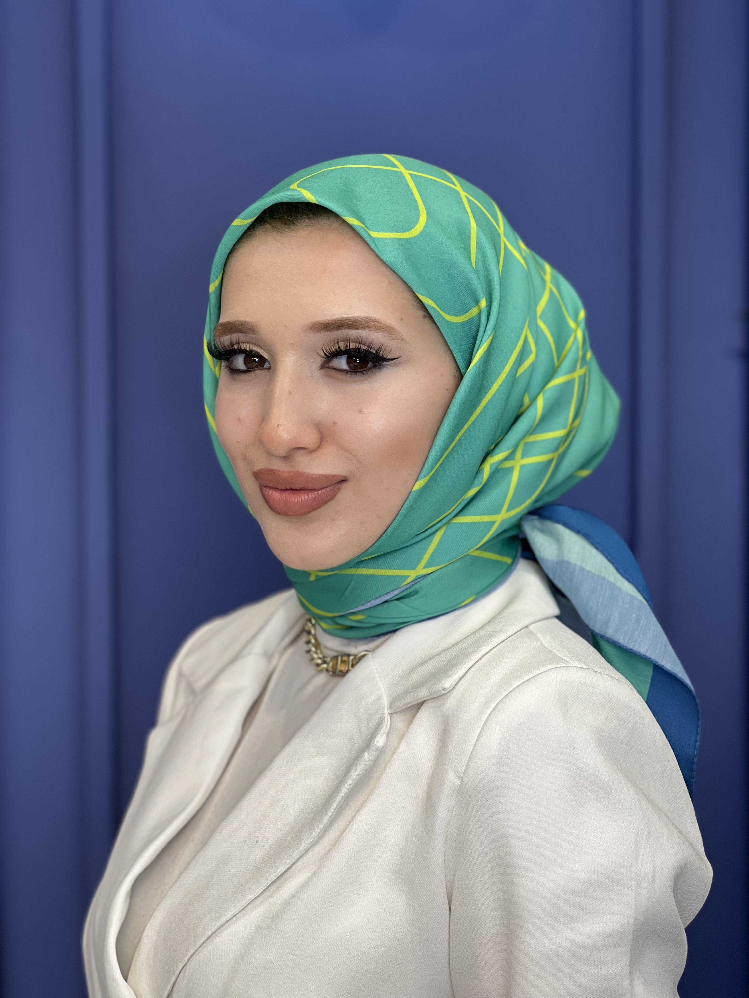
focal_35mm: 77
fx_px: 2221
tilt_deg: -3.8
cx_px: 374
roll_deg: +0.0
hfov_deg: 19.1
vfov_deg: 25.3
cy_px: 499
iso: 100
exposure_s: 1/100
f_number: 2.8
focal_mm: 9
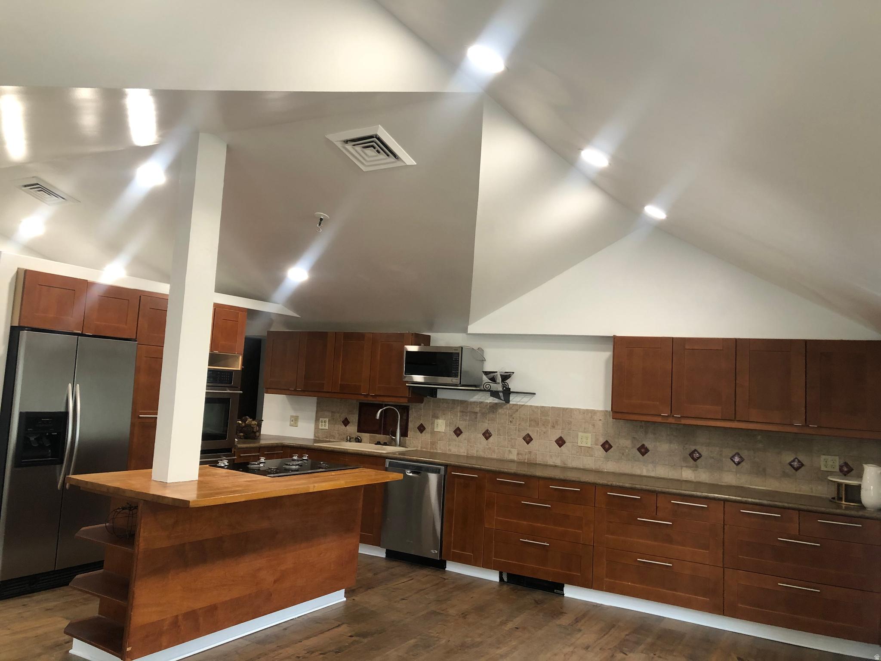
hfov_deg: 63.4
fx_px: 713
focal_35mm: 28
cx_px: 440
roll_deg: -3.4
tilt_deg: +5.6
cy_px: 330
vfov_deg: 49.7
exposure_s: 1/20
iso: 40
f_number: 1.8
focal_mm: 3.99
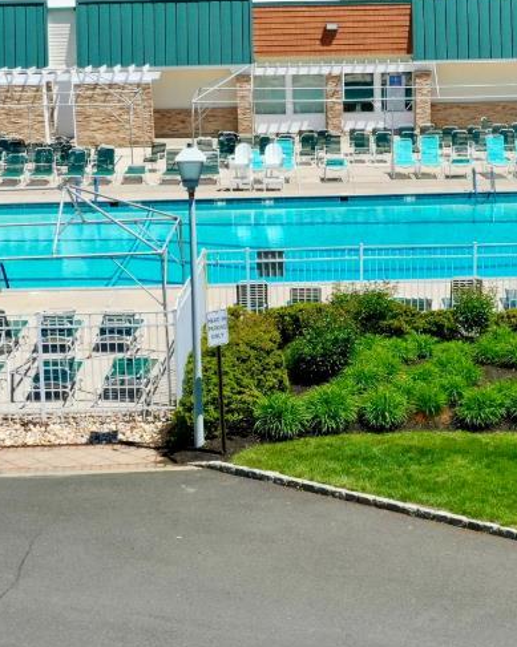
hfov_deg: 18.9
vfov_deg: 23.5
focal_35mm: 81
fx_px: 1551
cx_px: 344
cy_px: 391
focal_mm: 10.26
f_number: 6.3
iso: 100
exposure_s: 1/800
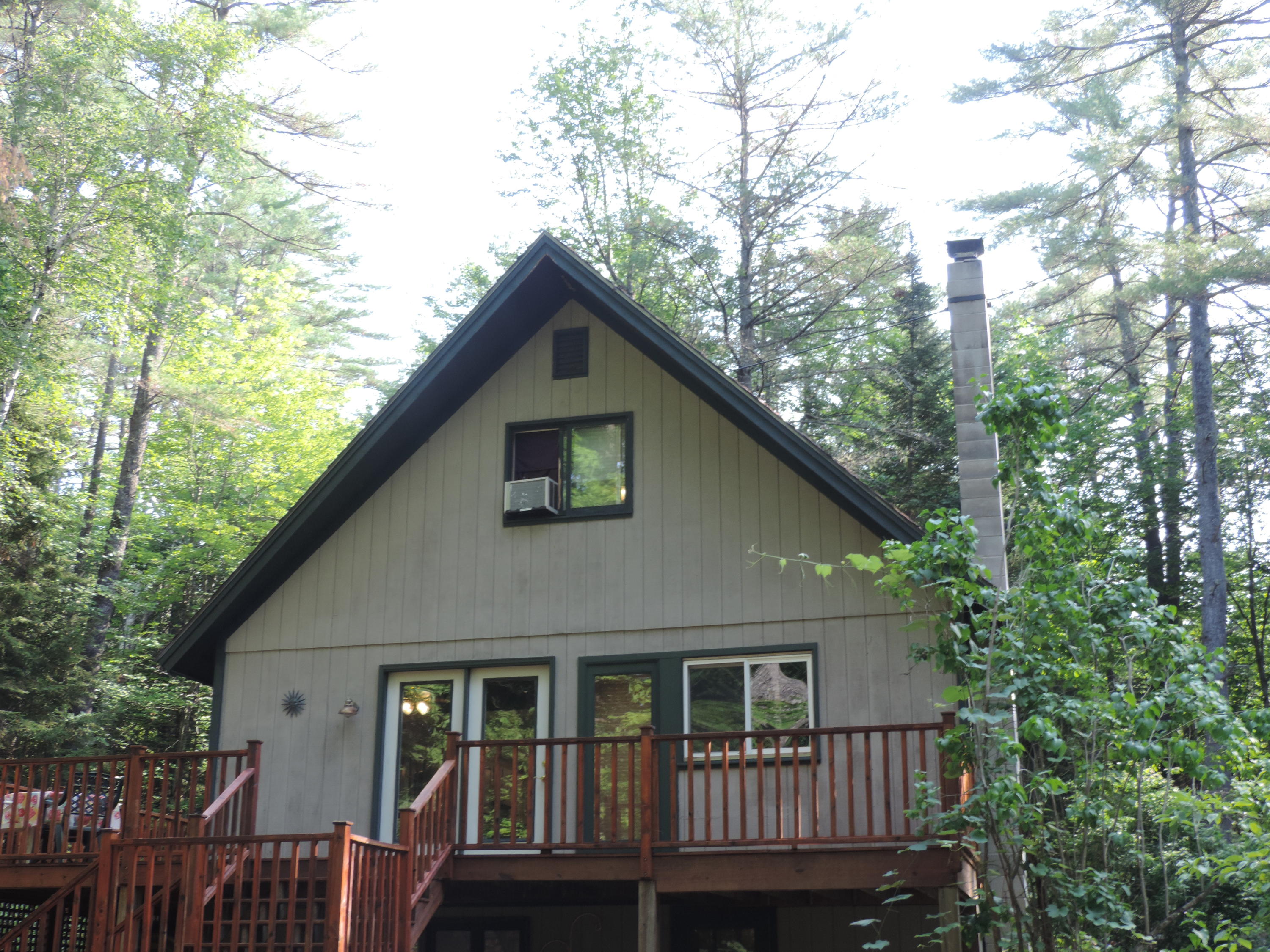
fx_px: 1578
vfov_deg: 33.6
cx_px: 635
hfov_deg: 43.9
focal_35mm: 43
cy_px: 476
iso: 80
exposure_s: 1/60
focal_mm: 7.6
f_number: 3.4
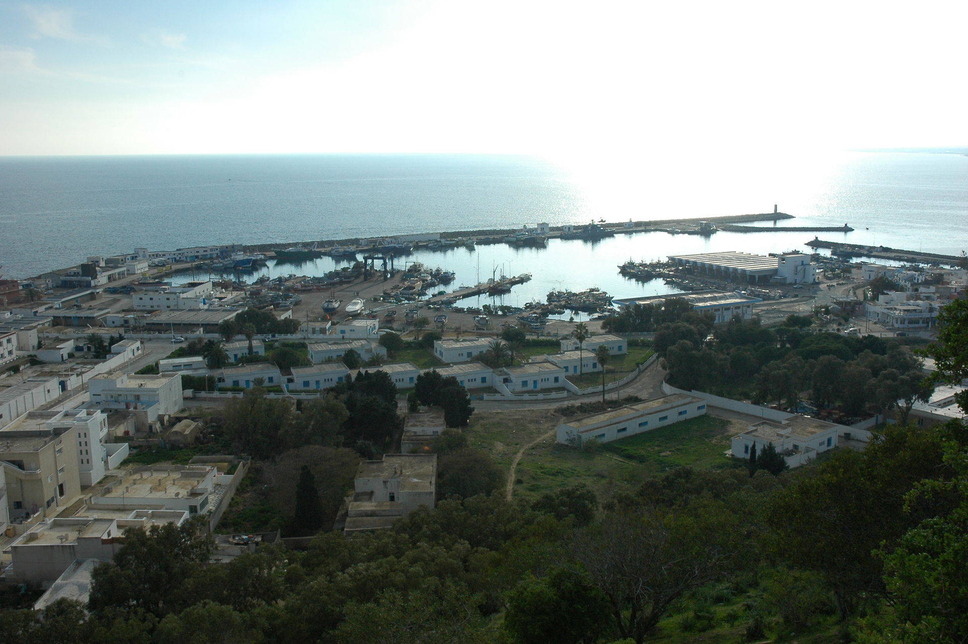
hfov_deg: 53.2
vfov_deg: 36.8
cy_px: 322
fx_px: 967
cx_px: 484
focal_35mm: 36
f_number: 13
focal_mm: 24
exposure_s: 1/640
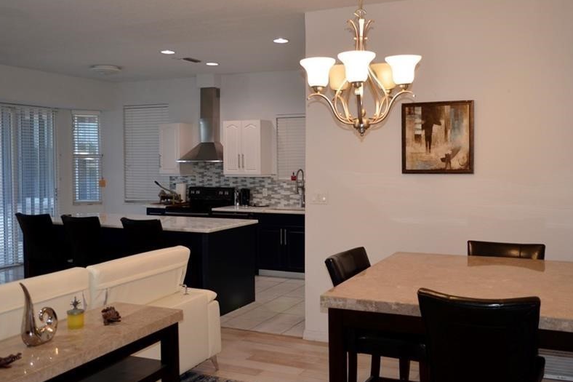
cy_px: 184
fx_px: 557
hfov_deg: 54.4
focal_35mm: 35
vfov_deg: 37.8
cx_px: 308
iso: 400
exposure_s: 1/100
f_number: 3.5
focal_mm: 18
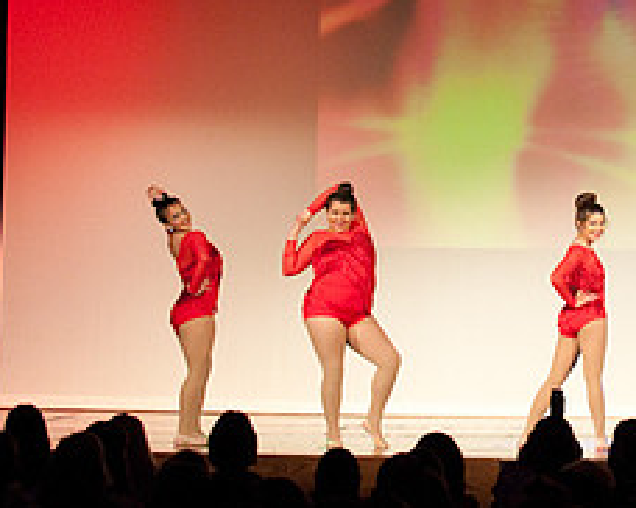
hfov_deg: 11.5
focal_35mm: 167
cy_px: 36
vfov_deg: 9.2
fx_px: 3141
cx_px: 600
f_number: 4
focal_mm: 70
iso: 3200
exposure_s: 1/200
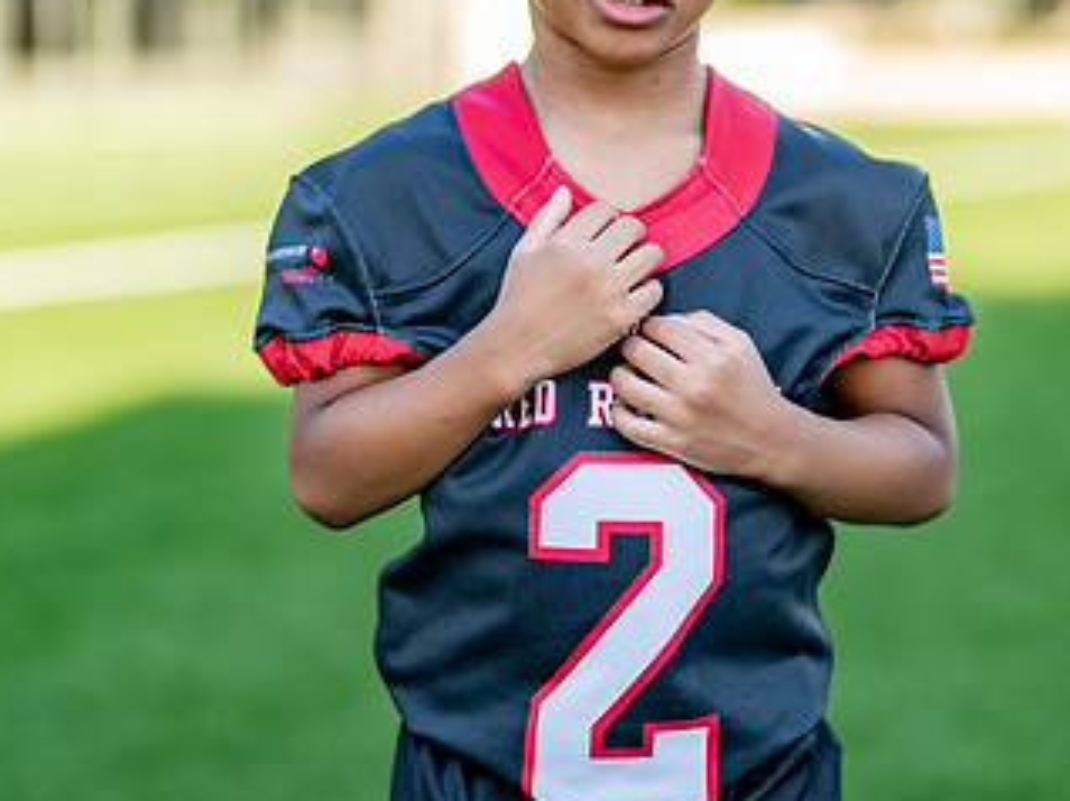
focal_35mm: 94
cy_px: 276
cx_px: 612
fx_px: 2903
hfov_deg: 20.9
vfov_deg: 15.7
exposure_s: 1/1250
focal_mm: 50
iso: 100
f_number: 1.2
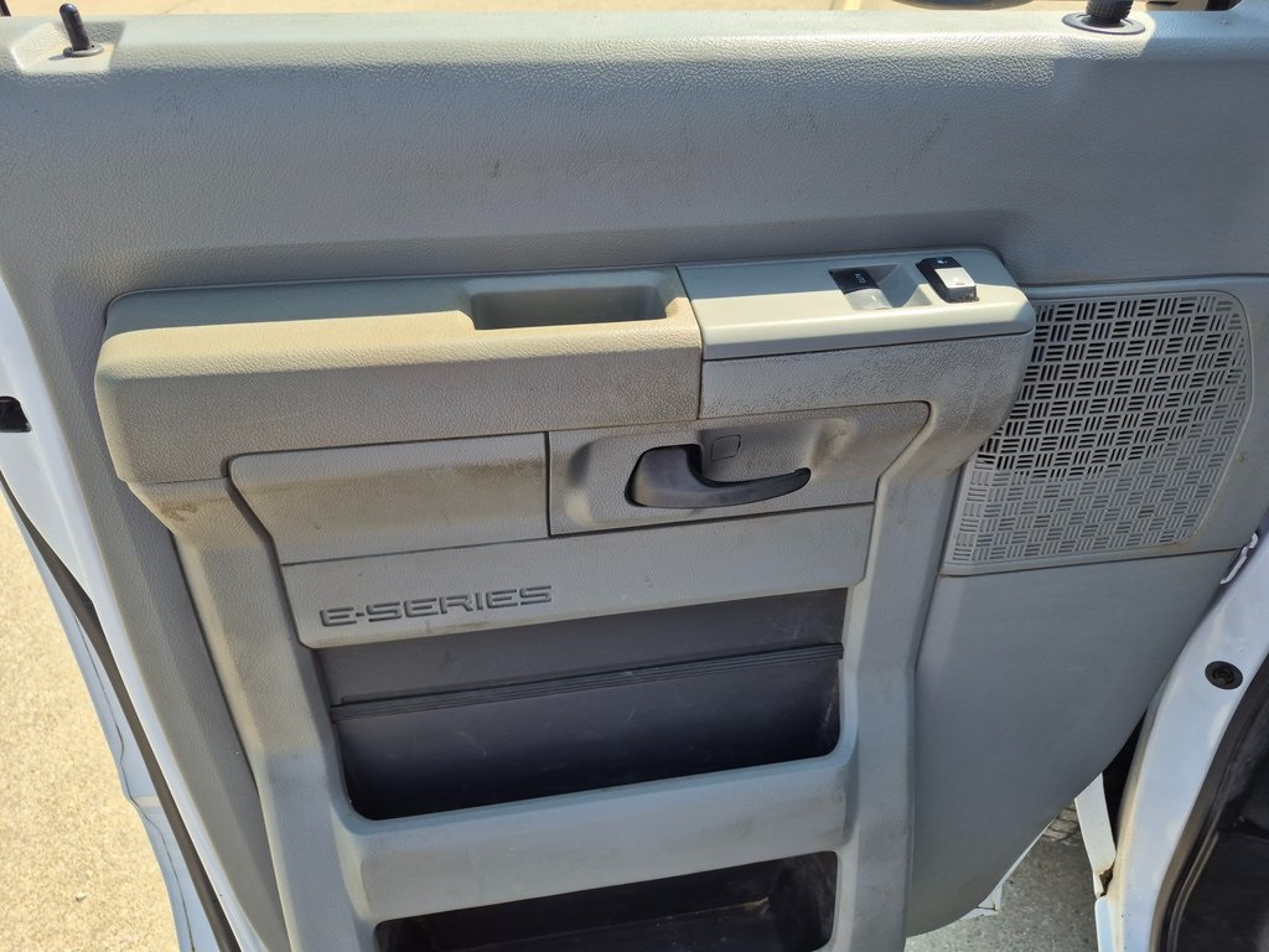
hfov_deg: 73.9
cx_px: 634
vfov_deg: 58.9
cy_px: 476
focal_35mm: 23
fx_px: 843
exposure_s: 1/860
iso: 25
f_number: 1.8
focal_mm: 5.4
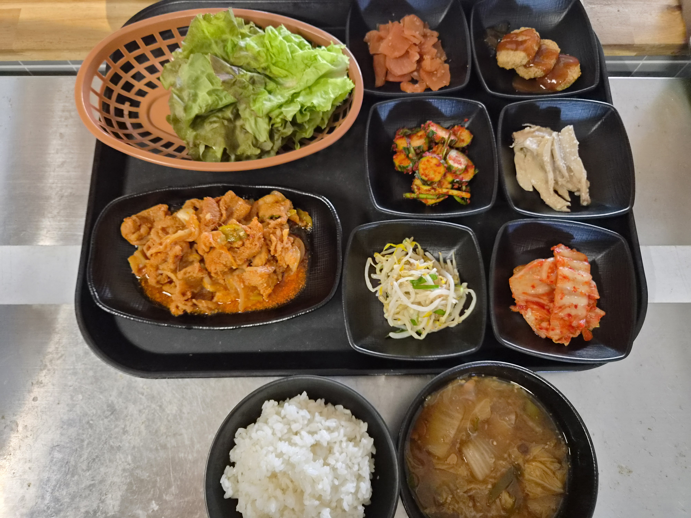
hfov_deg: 73.9
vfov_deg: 58.9
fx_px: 459
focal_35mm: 23
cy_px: 259
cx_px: 346
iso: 800
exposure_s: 1/120
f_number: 1.8
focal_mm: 5.4
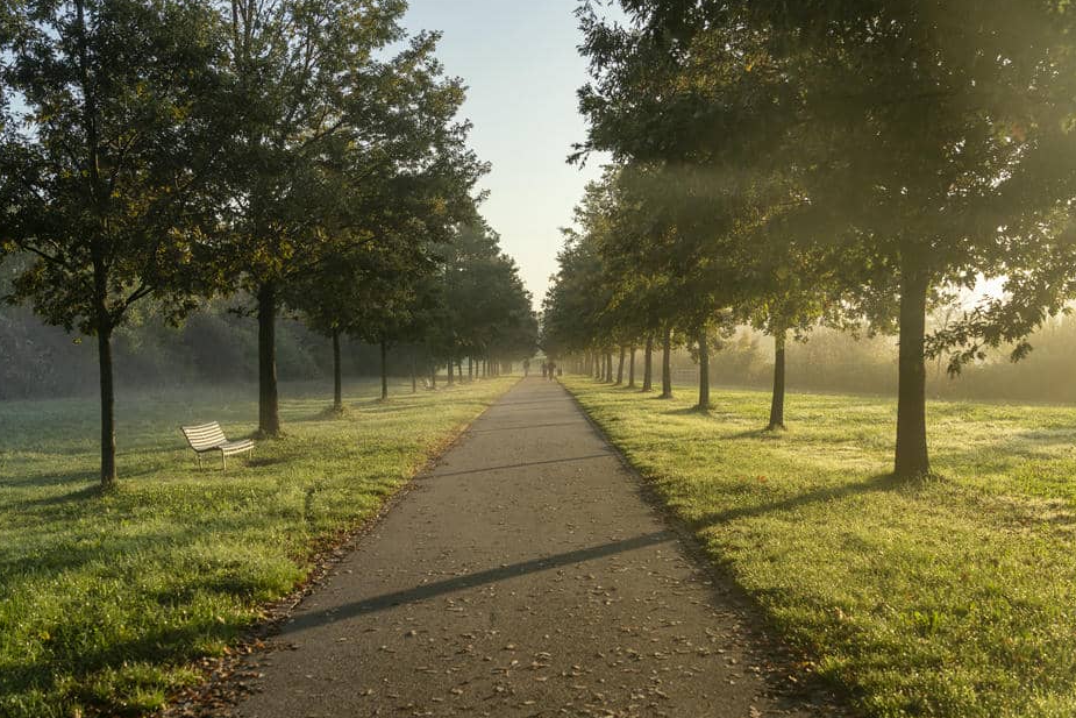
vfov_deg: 34.2
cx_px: 541
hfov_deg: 49.5
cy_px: 360
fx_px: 1166
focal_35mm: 39
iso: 100
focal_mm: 38
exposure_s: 1/160
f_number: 5
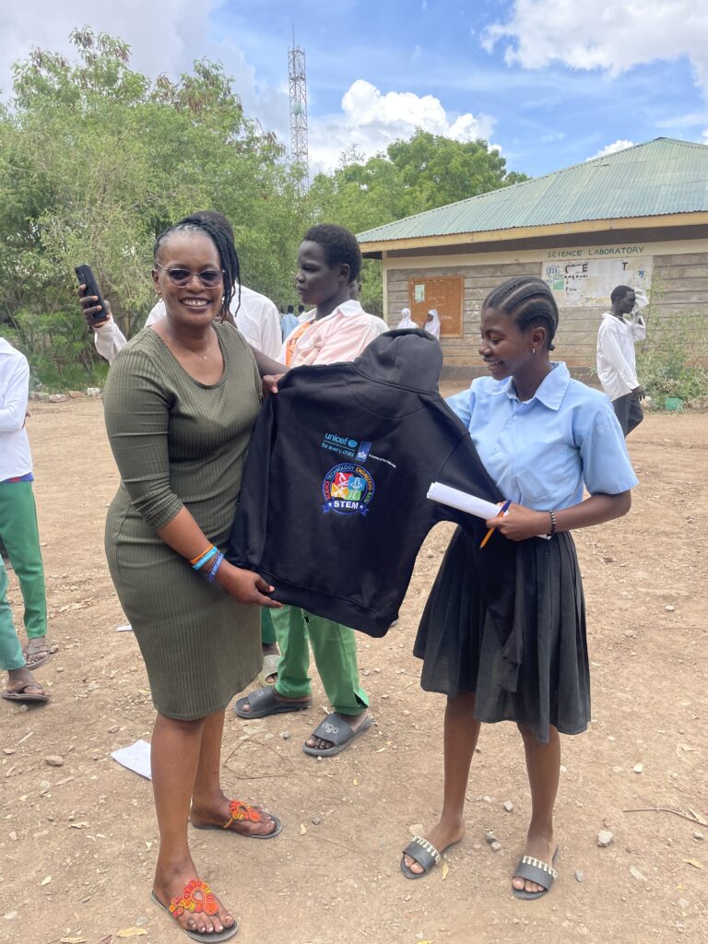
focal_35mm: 26
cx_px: 354
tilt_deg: -11.9
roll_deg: +2.1
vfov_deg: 67.3
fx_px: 709
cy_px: 472
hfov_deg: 53.1
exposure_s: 1/796
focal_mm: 4.2
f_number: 1.6
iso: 32
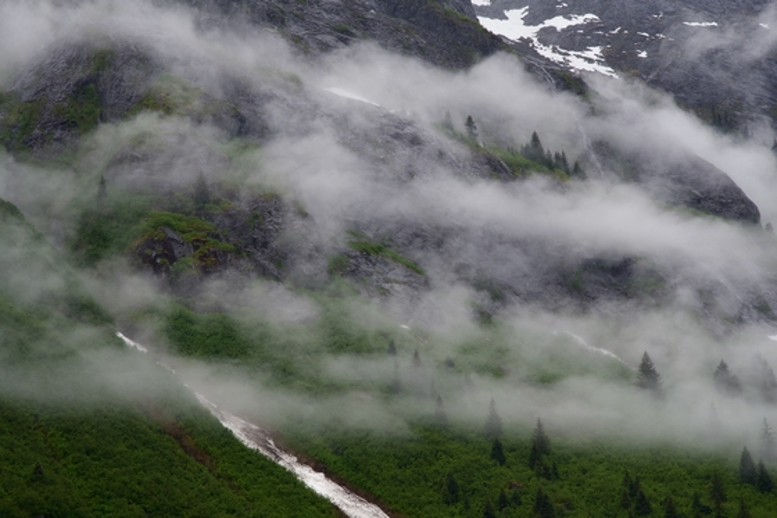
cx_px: 388
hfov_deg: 23.4
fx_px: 1877
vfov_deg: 15.7
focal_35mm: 87
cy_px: 259
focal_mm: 58
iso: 400
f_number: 10
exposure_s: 1/320
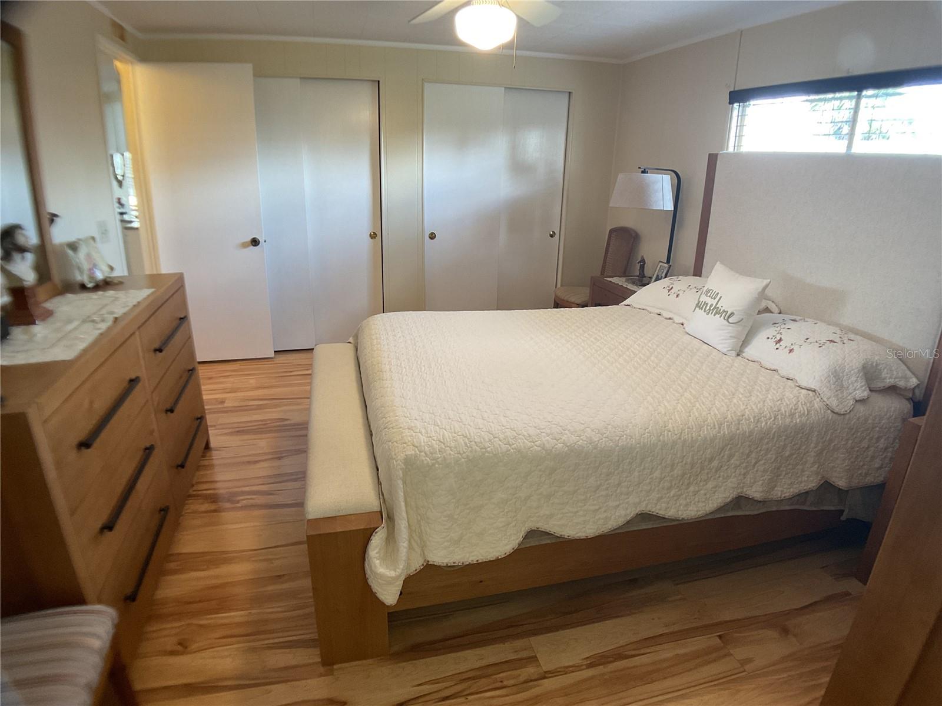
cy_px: 353
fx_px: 789
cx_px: 471
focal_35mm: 29
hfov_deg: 61.7
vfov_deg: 48.2
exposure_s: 1/60
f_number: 1.8
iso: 100
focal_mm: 3
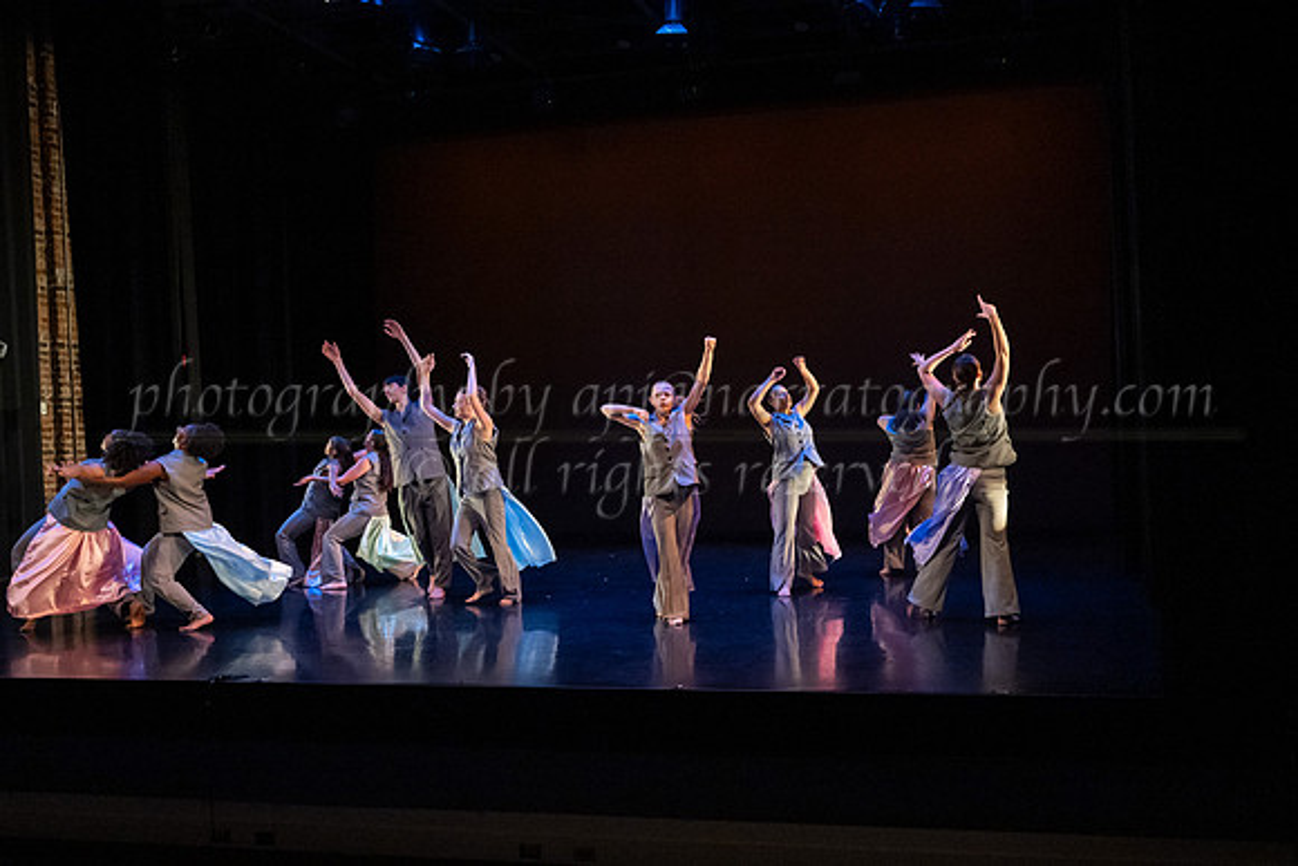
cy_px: 509
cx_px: 764
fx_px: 1349
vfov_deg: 35.5
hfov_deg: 51.1
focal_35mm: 37
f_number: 4
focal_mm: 31.5
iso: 6400
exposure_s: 1/400
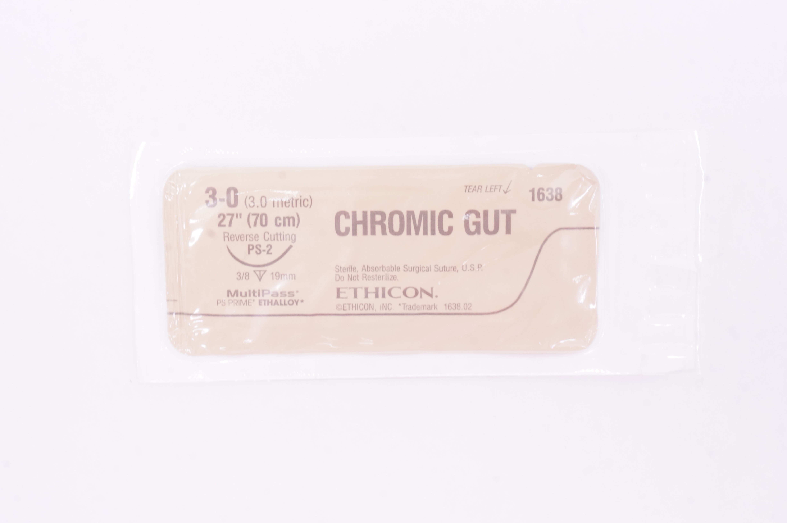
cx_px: 394
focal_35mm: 58
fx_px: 1277
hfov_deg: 34.2
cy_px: 262
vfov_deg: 23.1
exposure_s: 1/13
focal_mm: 39
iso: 800
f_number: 16
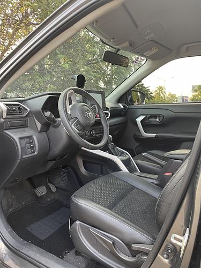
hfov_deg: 53.1
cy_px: 134
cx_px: 100
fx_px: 201
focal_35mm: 26
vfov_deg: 67.3
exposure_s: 1/71
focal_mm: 4.2
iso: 125
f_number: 1.6
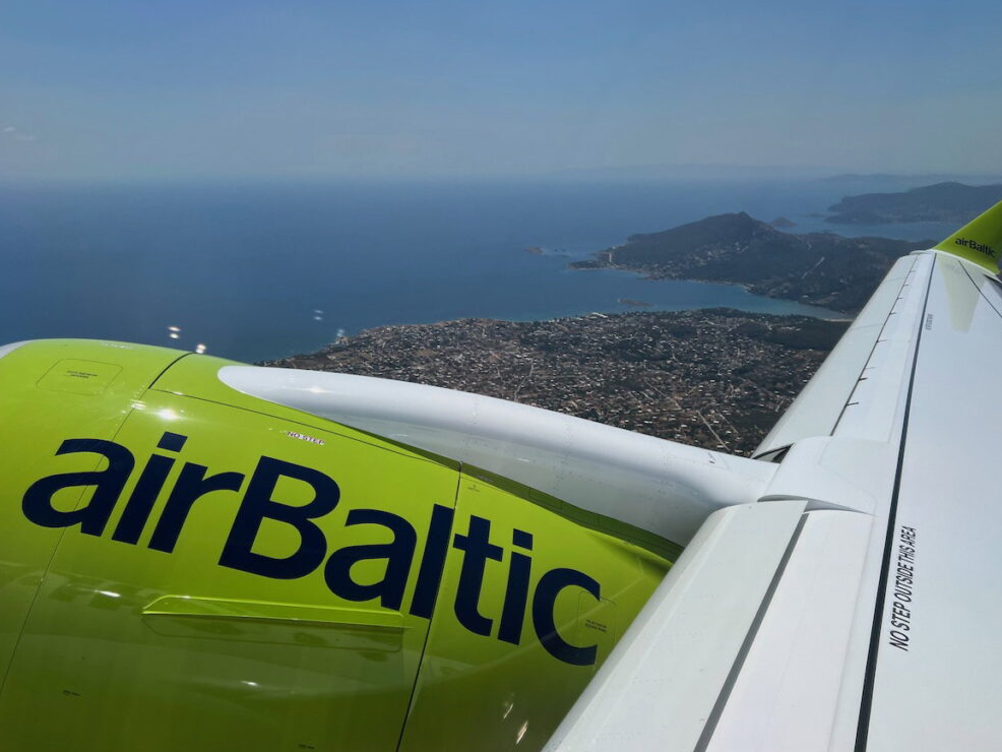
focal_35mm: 27
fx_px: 782
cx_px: 513
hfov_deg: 65.3
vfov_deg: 51.4
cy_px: 375
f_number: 1.5
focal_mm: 5.7
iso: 50
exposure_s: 1/11364
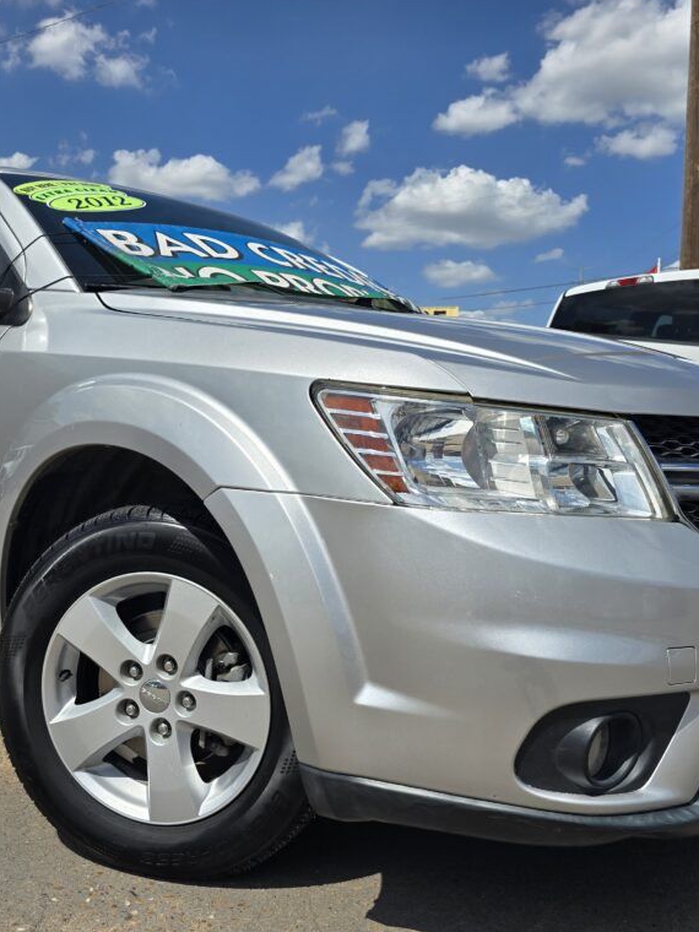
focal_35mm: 31
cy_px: 462
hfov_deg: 45.3
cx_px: 289
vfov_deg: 58.4
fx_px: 835
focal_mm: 6.3
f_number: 1.7
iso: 12
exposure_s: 1/1387
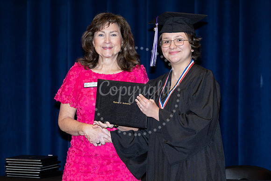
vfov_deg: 7.1
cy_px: 95
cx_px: 163
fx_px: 1448
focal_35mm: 192
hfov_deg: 10.7
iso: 1000
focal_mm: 160
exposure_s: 1/200
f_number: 5.6
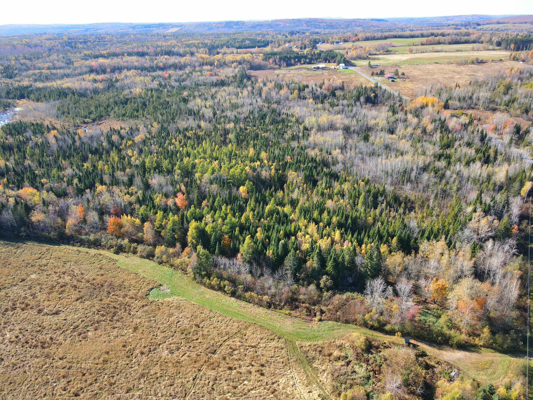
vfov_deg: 56.8
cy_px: 200
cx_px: 266
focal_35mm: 24
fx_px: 370
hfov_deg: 71.6
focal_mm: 4.5
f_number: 2.8
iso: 110
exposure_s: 1/244
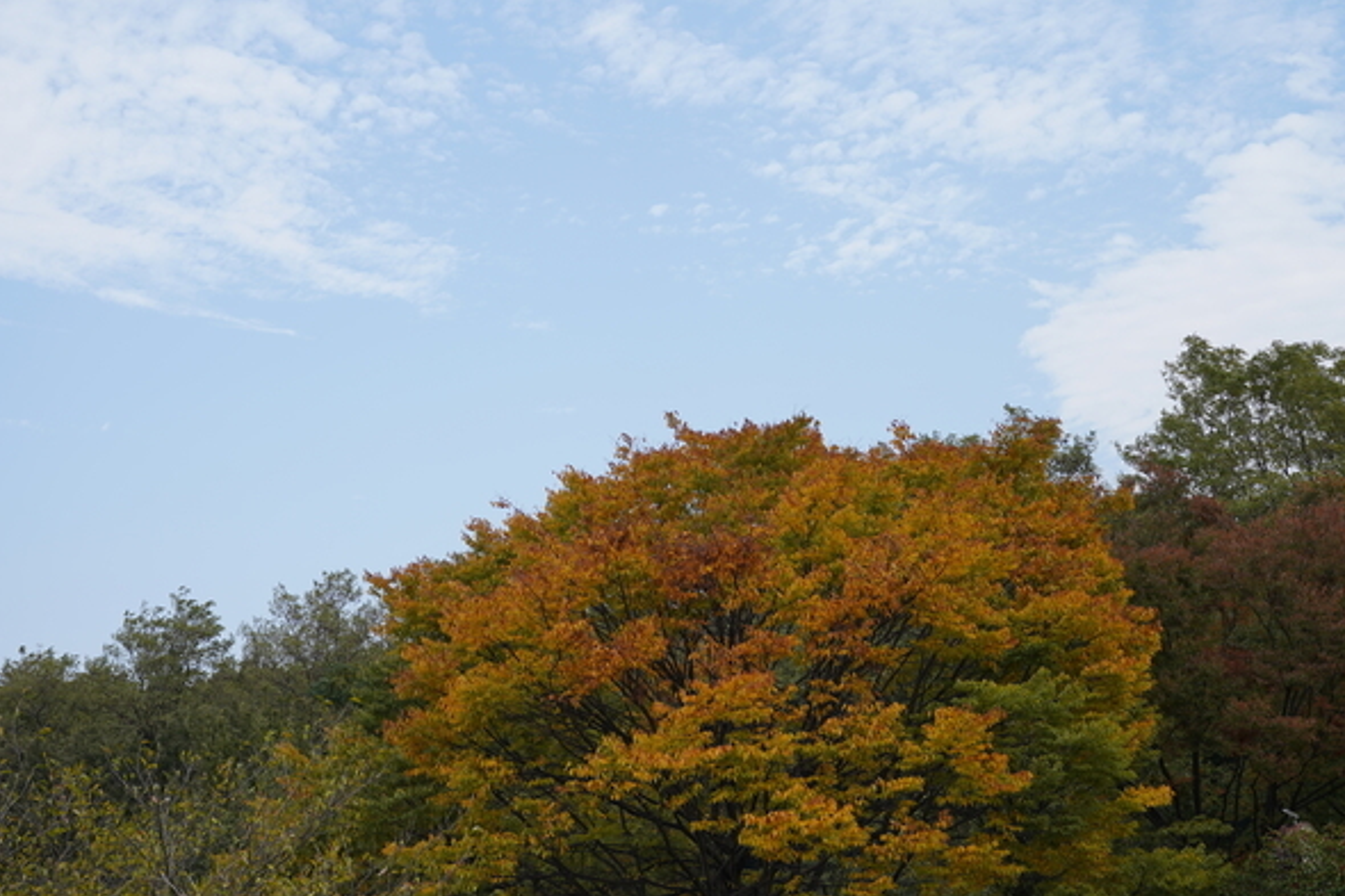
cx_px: 670
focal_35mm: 61
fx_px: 2278
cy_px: 447
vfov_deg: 22.2
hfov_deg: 32.9
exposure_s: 1/160
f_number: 8
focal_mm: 60
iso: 100
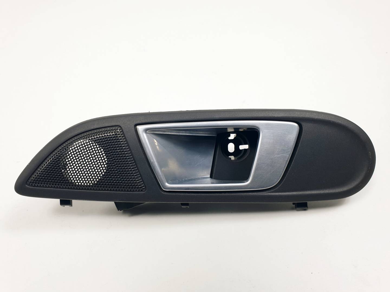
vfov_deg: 53.1
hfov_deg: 67.3
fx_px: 293
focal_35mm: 26
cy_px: 146
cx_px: 195
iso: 50
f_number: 2.4
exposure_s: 1/250
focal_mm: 4.3
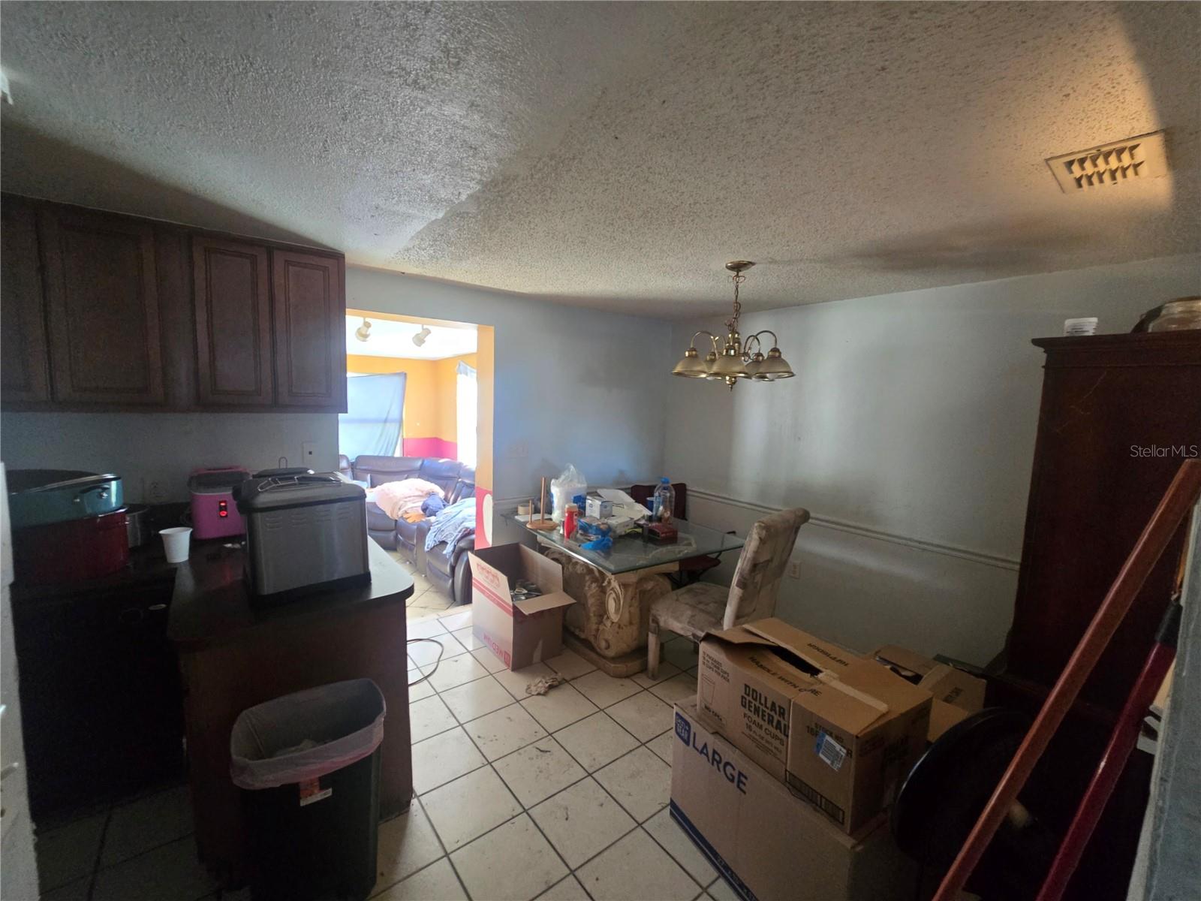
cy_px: 450
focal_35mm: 13
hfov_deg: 106.2
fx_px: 451
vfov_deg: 89.9
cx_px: 600
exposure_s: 1/60
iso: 800
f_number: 2.2
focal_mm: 2.2
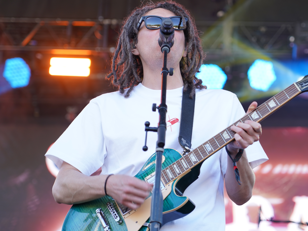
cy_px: 97
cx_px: 194
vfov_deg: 11.1
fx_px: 1192
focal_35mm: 134
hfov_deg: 14.7
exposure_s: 1/125
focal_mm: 105
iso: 200
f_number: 4
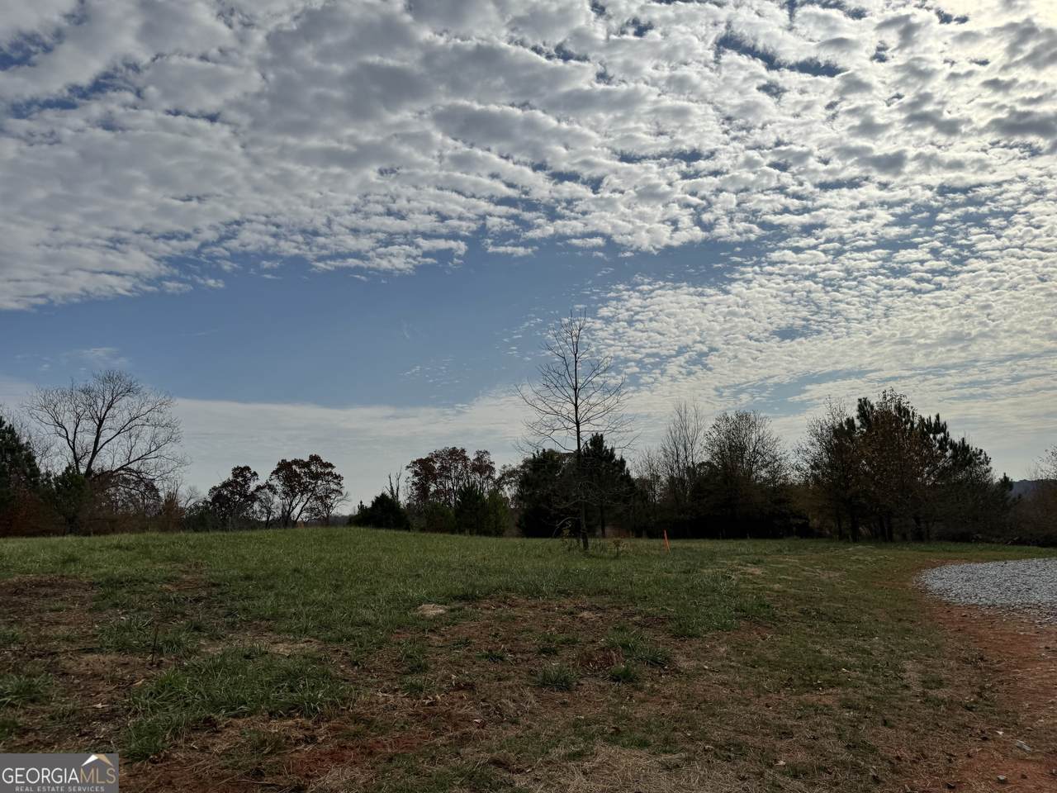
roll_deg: +1.8
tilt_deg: +16.6
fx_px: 733
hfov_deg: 71.6
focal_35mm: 24
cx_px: 528
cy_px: 396
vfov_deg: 56.8
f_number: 1.78
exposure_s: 1/15152
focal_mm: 6.76
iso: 50
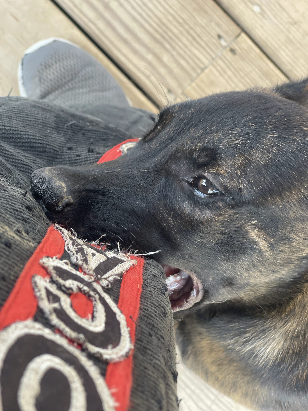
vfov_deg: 30.3
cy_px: 206
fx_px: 759
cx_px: 154
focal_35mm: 64
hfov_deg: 22.9
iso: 64
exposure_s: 1/121
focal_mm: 7.5
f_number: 2.2
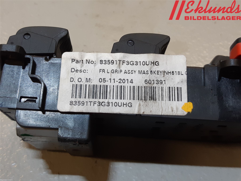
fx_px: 181
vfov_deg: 53.1
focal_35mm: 26
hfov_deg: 67.3
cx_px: 120
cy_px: 90
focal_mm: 3.93
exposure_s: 1/100
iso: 80
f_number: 1.7
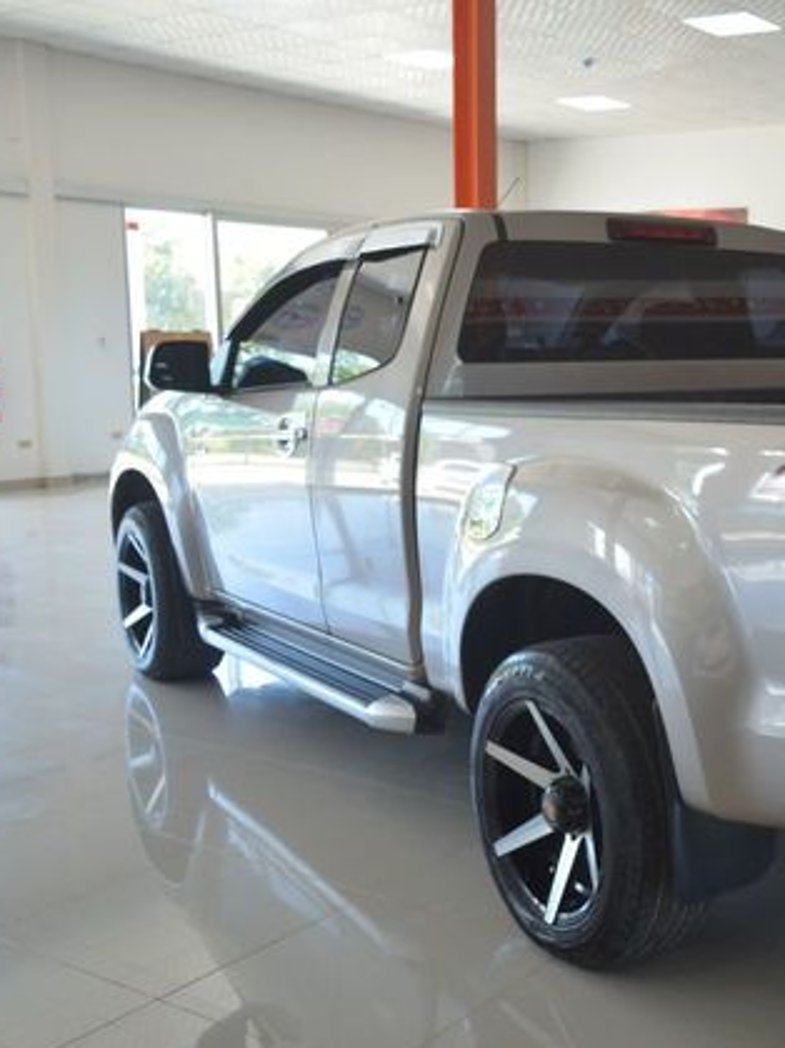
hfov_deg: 30.7
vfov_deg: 43.0
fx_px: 1331
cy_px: 528
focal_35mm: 44
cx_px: 765
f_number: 3.8
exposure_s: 1/160
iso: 500
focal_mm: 20
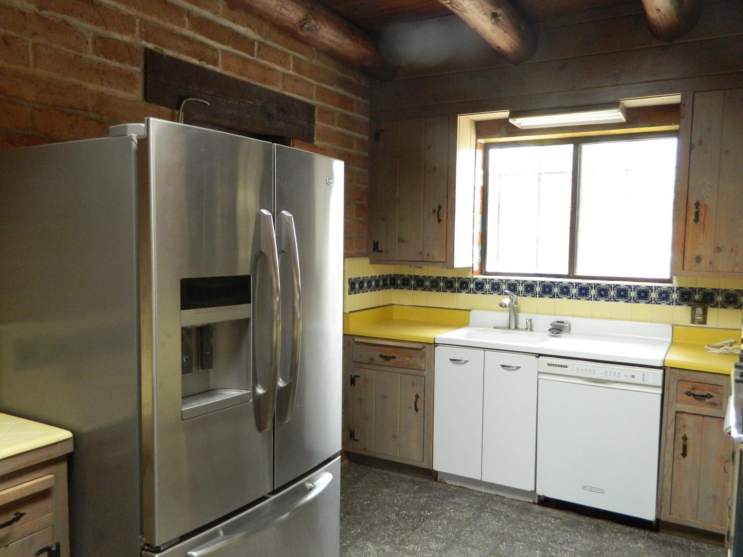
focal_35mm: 27
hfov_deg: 65.3
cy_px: 292
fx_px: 579
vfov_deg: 51.3
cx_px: 368
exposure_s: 1/160
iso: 400
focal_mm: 4.5
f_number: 3.1
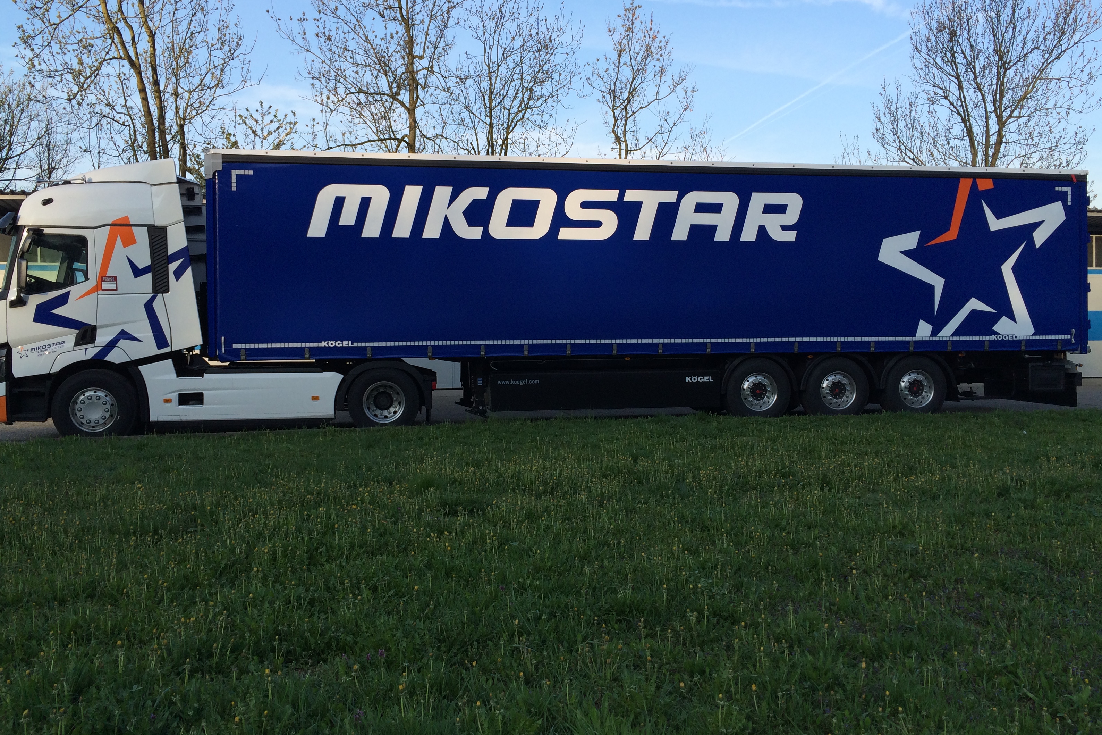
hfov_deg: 60.3
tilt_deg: -0.9
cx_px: 544
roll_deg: +0.5
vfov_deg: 42.3
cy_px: 329
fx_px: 949
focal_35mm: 31
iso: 32
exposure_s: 1/720
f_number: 2.2
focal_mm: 4.15
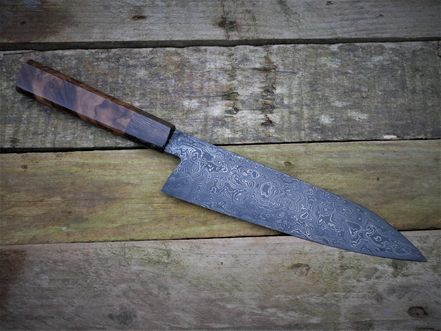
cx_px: 220
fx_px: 637
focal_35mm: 50
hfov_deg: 38.2
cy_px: 166
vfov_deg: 29.1
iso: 800
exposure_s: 1/60
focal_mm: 25
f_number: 14
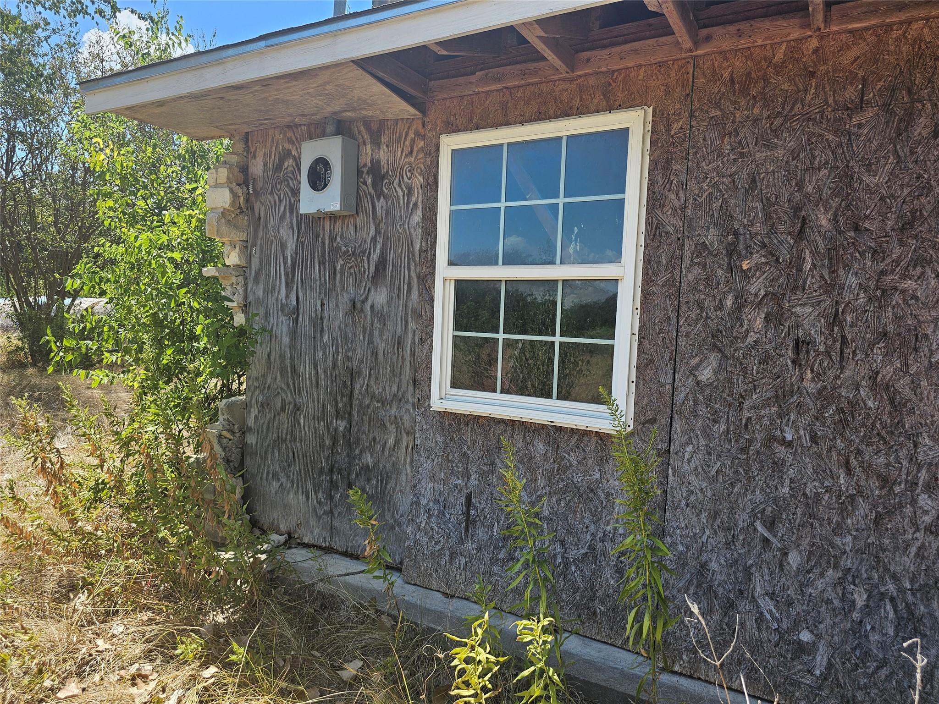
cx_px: 470
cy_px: 352
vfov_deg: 58.9
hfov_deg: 73.9
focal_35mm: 23
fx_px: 624
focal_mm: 6.3
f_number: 1.7
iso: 10
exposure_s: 1/282
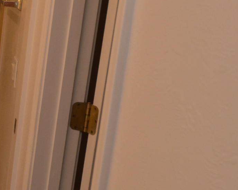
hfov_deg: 21.6
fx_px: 429
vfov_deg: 24.8
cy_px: 60
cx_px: -176
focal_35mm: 61
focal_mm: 10
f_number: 4.5
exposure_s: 1/80
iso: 400
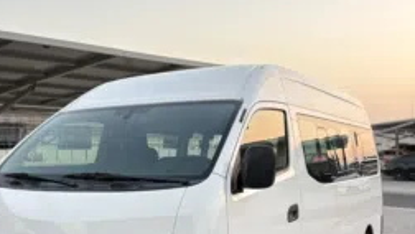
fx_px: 495
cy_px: 163
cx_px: 170
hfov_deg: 45.3
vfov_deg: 26.4
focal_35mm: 45
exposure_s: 1/121
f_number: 1.6
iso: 50
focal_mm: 5.96
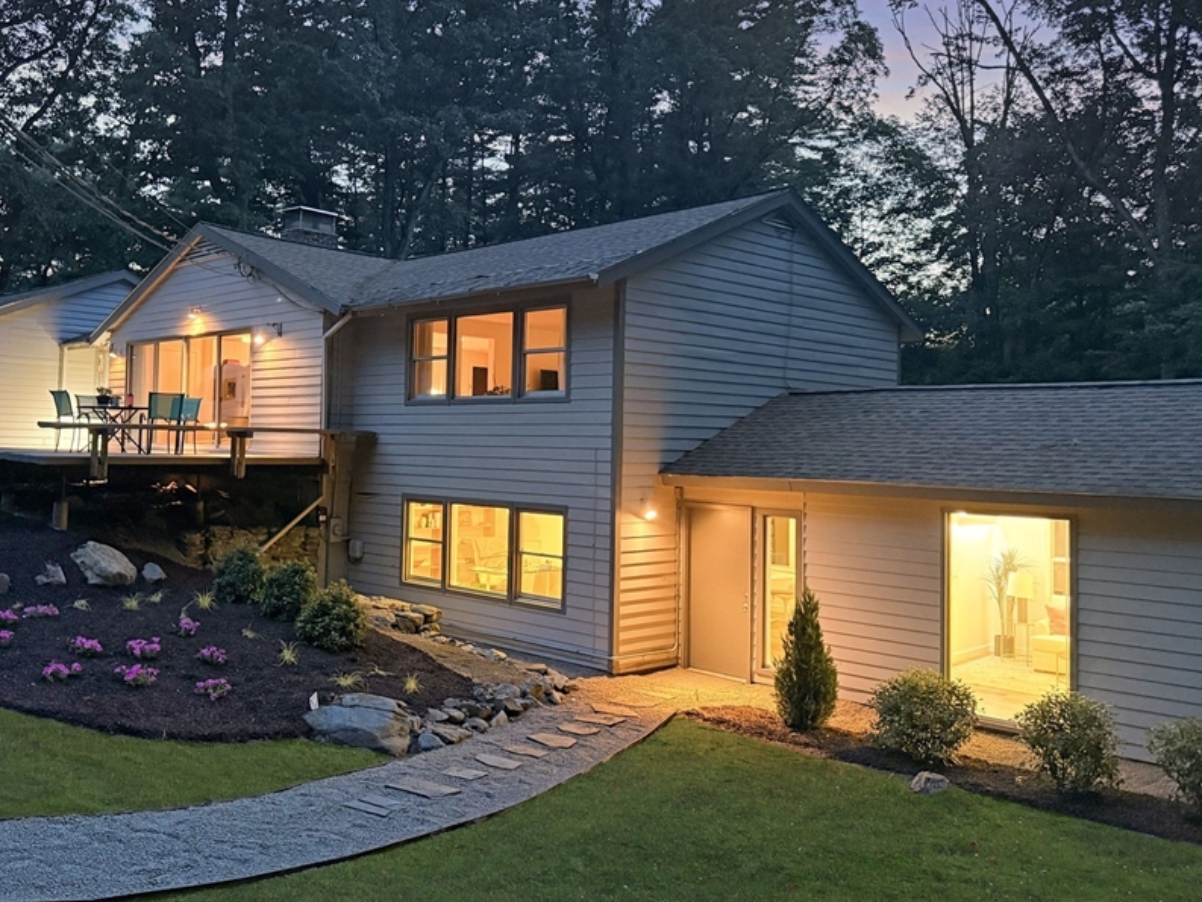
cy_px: 400
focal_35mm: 31
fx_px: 1077
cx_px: 473
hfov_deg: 57.8
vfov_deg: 45.4
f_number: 1.78
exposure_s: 1/40
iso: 640
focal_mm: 6.76
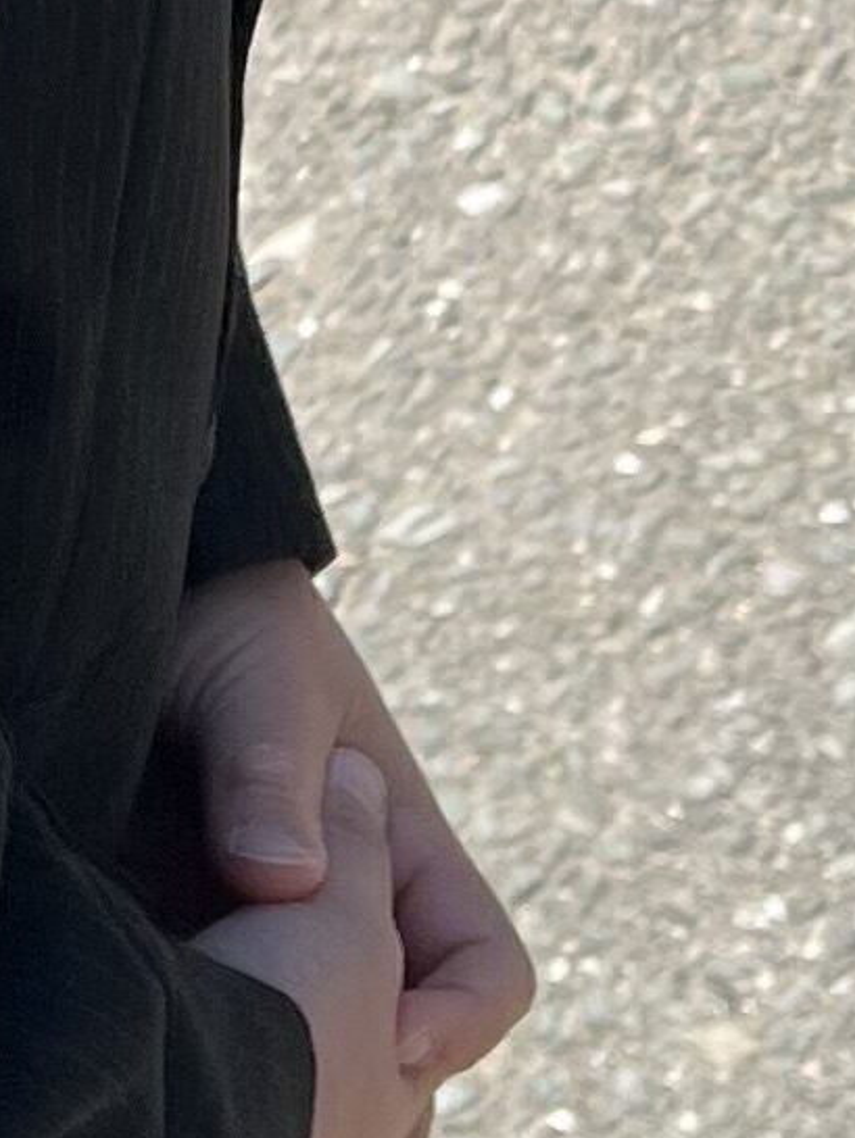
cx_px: -538
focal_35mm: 192
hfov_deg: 7.6
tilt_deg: -34.8
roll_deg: +17.8
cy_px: -454
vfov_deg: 10.0
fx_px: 6318
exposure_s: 1/1751
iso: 50
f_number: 1.5
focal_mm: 5.7
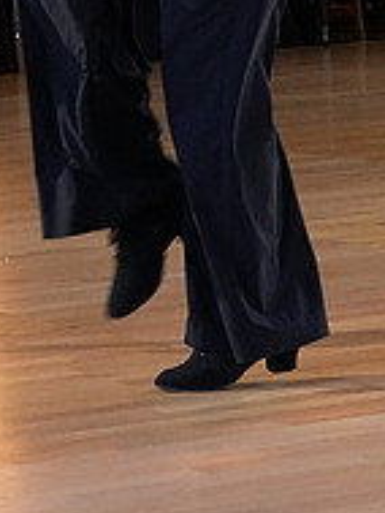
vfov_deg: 8.3
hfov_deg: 6.4
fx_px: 3451
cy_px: -220
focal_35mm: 233
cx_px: -39
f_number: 7.1
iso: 5000
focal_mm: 53
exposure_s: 1/200
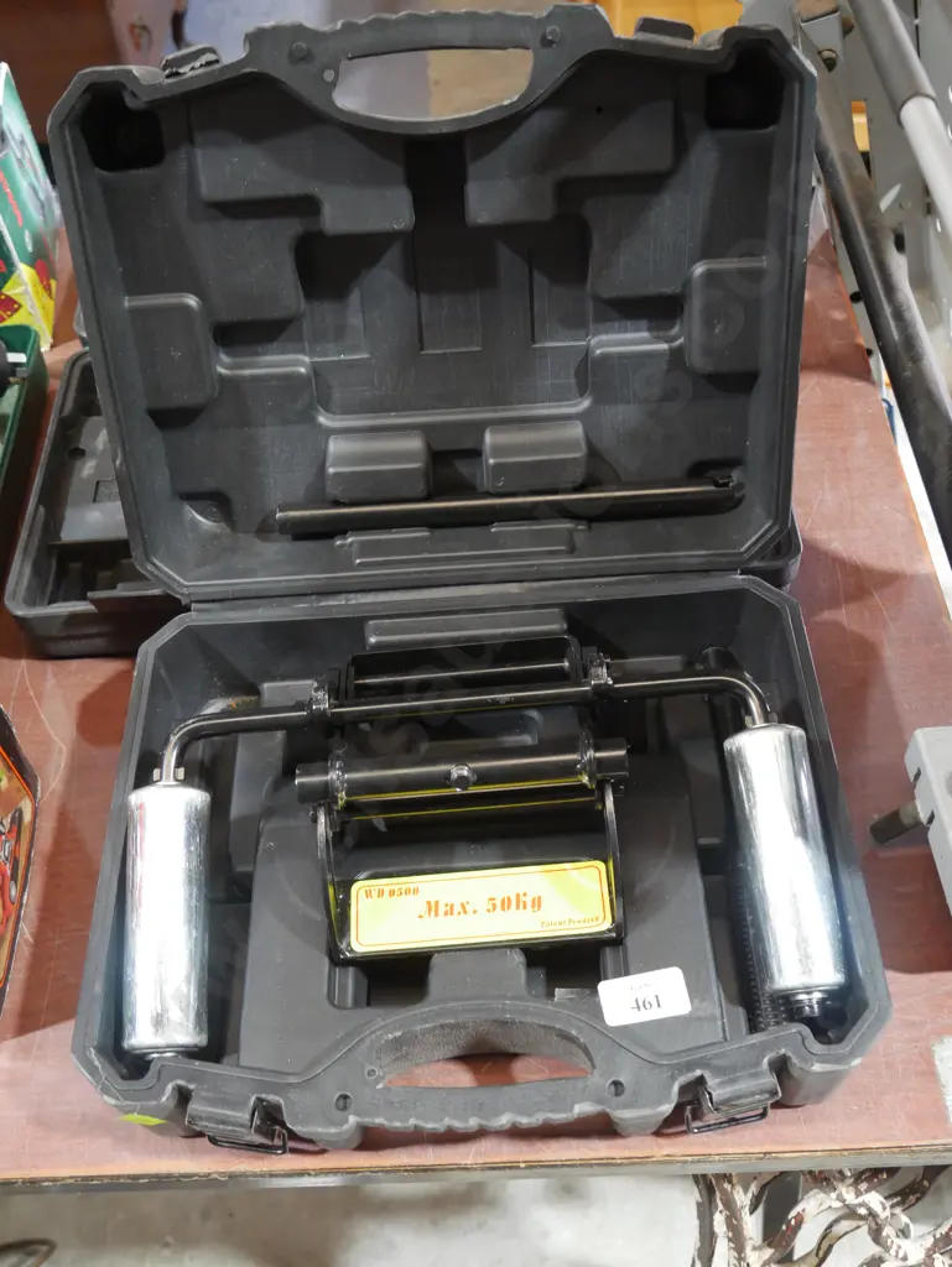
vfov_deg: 51.3
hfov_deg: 39.7
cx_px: 476
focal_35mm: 36
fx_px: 1319
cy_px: 634
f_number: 4
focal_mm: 18
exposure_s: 1/60
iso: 1250
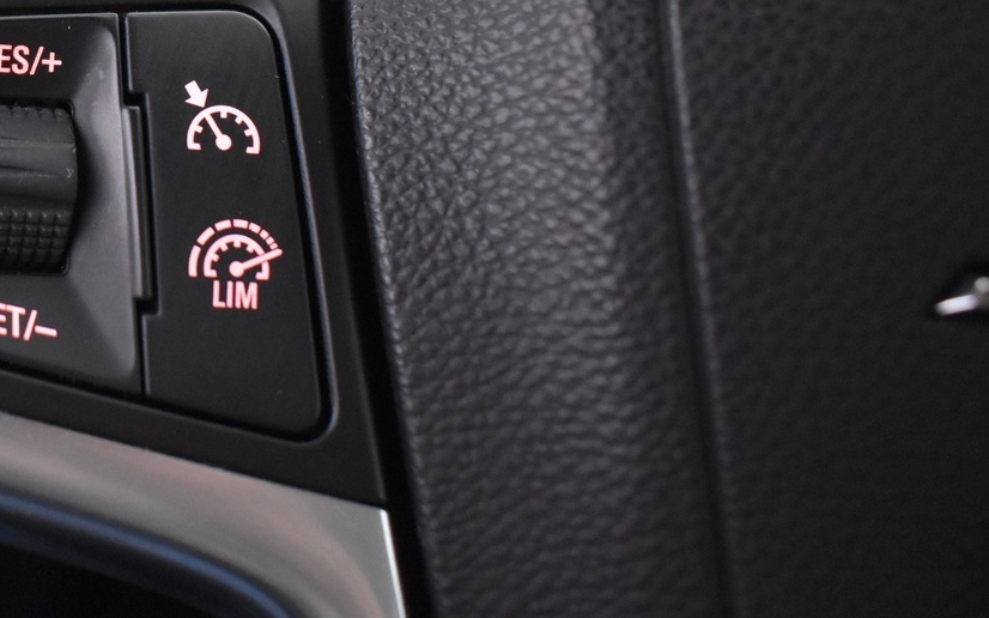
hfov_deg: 34.7
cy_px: 96
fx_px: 1455
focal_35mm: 54
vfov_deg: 23.5
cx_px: 43
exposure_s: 1/20
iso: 3200
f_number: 3.5
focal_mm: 18
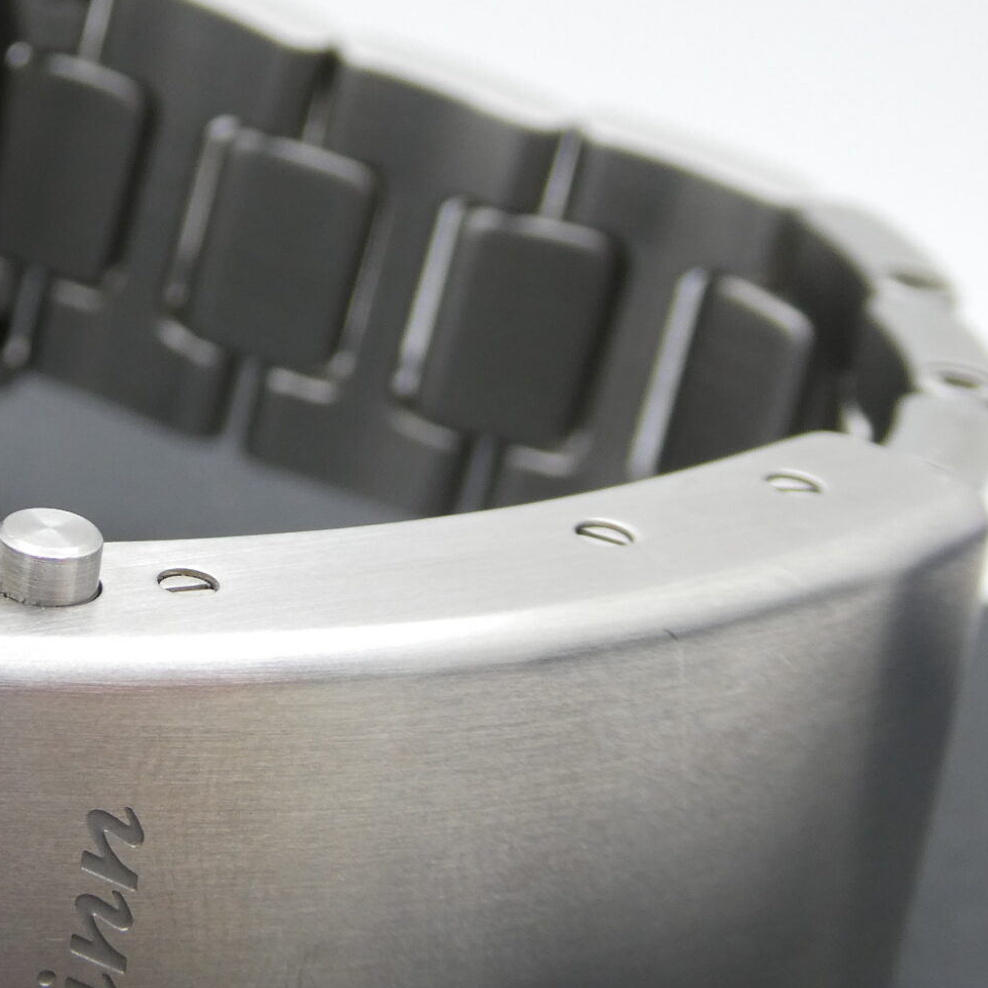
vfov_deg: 16.0
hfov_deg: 15.4
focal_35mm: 109
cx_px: -204
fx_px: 3520
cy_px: 407
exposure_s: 1/80
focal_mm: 8.4
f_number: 4
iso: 80
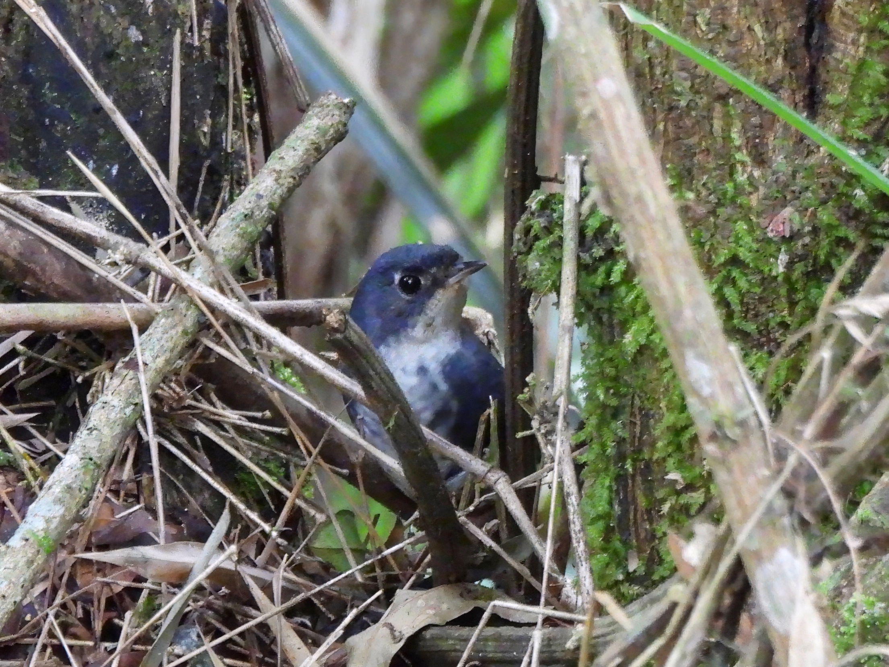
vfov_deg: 3.0
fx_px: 12842
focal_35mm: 500
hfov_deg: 4.0
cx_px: 444
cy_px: 334
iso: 1600
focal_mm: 89.2
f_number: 5
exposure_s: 1/20
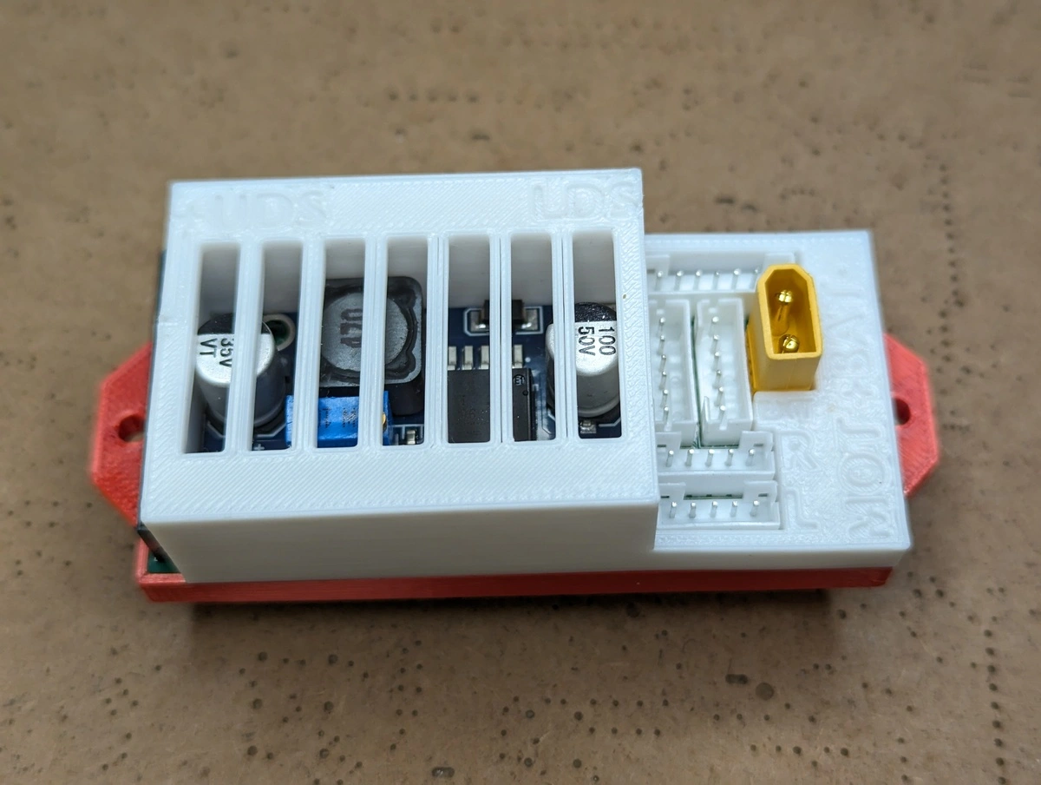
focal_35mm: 48
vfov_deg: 30.3
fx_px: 1446
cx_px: 520
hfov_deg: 39.6
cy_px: 392
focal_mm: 6.81
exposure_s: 1/97.9
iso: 121
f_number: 1.85
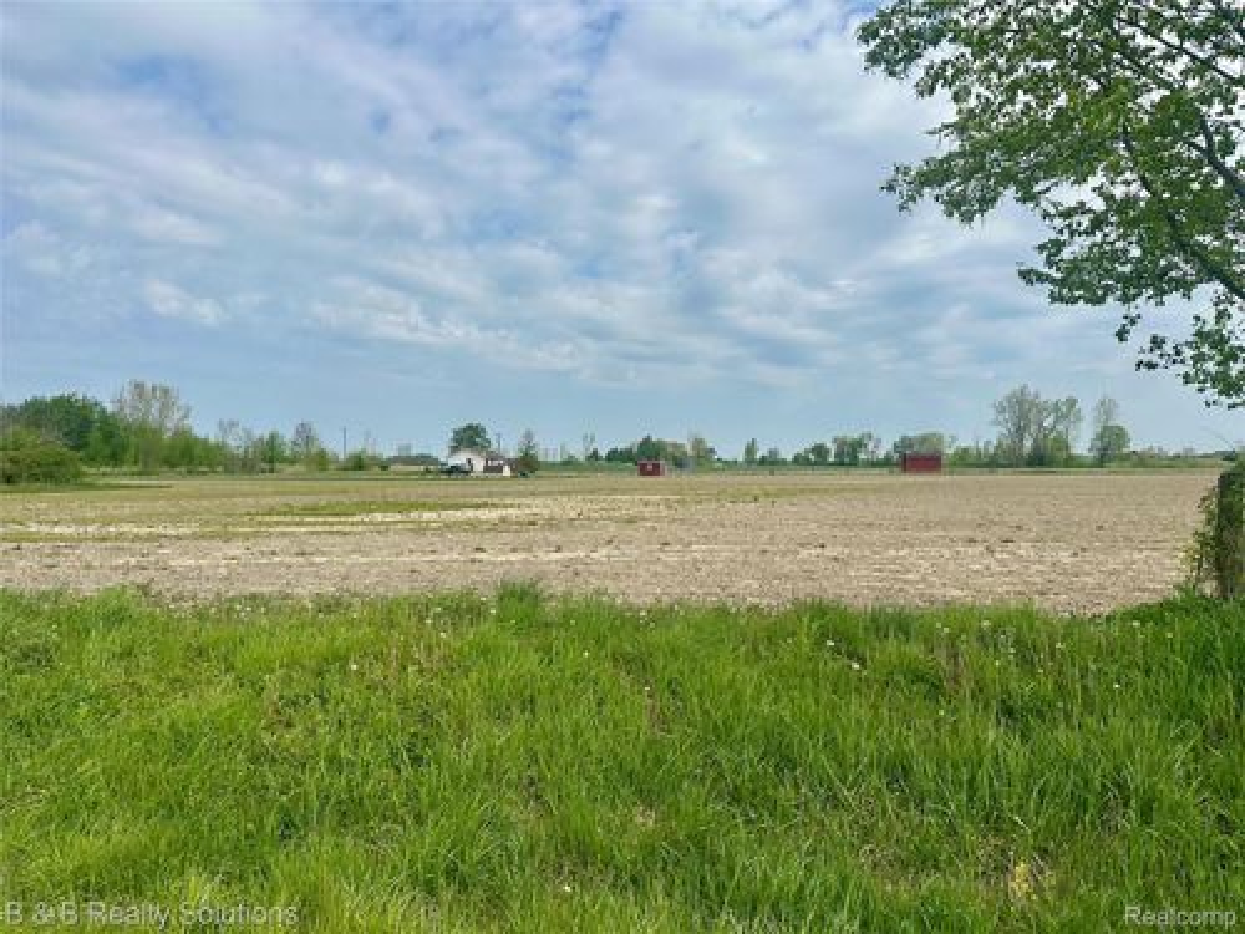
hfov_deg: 71.6
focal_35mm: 24
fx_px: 863
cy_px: 467
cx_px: 622
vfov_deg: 56.8
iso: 80
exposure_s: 1/7576
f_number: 1.78
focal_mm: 6.86
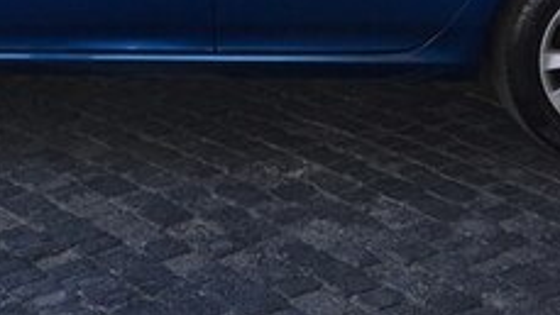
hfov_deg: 23.1
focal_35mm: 91
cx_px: 132
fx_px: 1352
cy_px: -150
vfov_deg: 12.7
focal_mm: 4.15
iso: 25
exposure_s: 1/263
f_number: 2.2
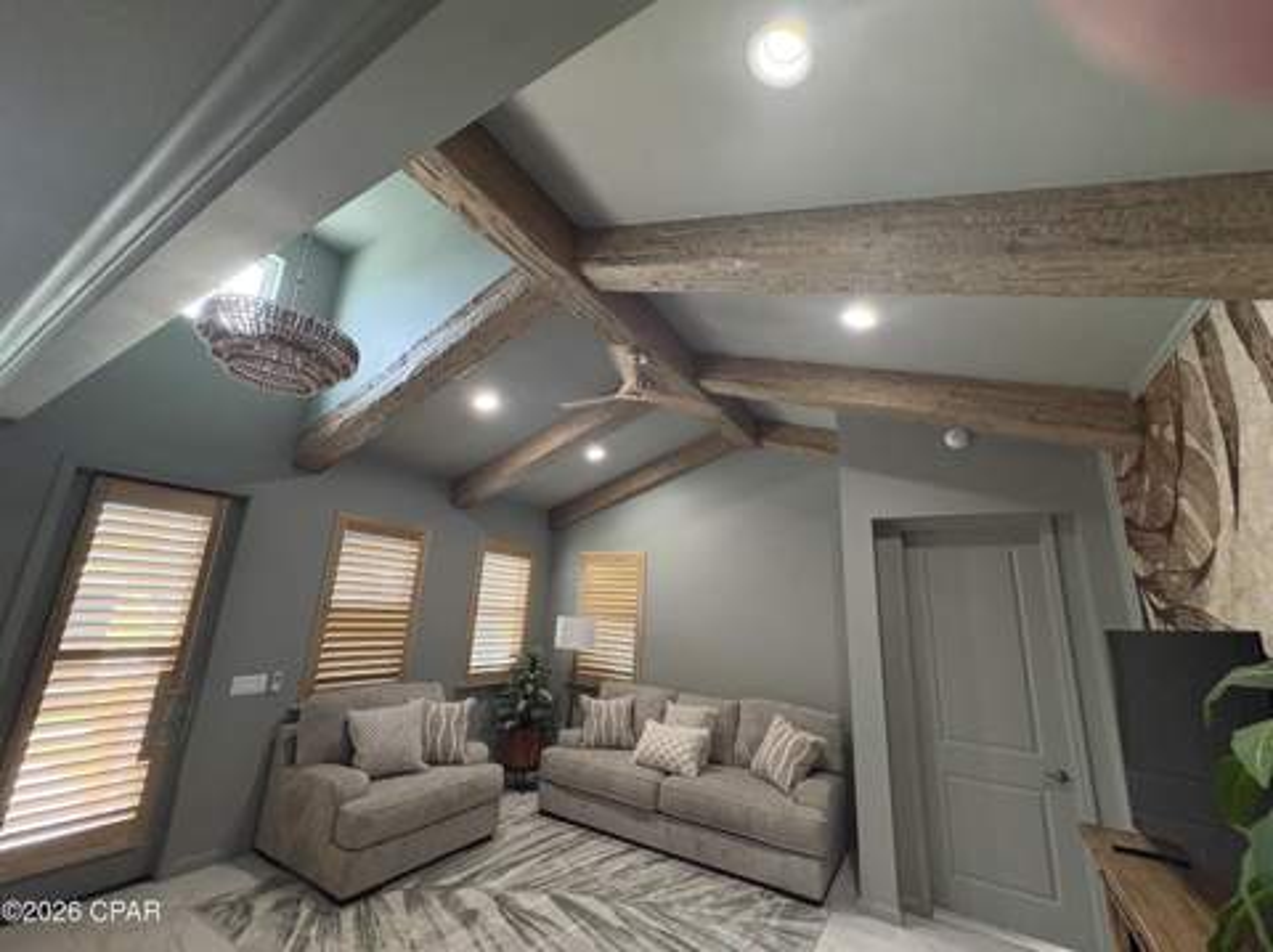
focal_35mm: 14
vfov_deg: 85.6
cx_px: 636
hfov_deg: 102.1
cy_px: 476
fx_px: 514
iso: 320
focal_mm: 2.22
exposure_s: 1/60
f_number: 2.2
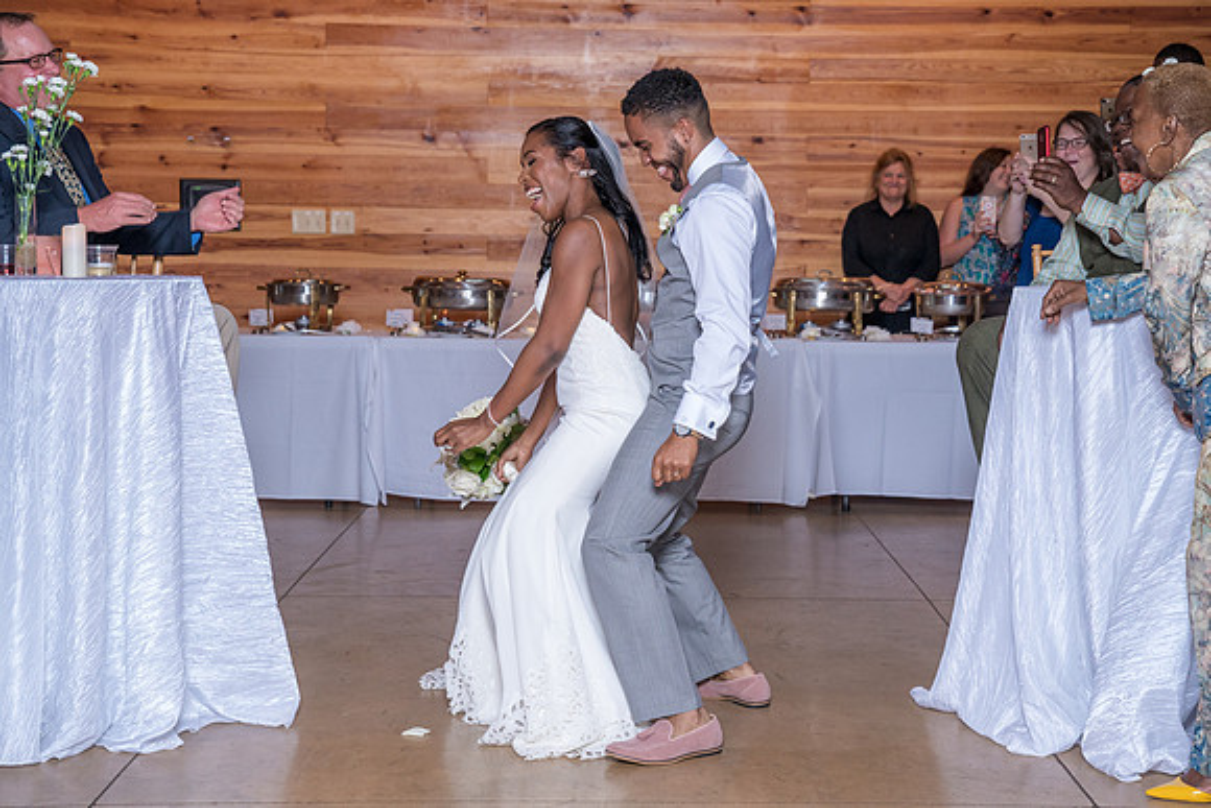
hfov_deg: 31.0
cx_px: 687
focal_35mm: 65
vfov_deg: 21.0
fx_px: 2179
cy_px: 369
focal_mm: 54
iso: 2000
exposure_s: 1/200
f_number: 4.5
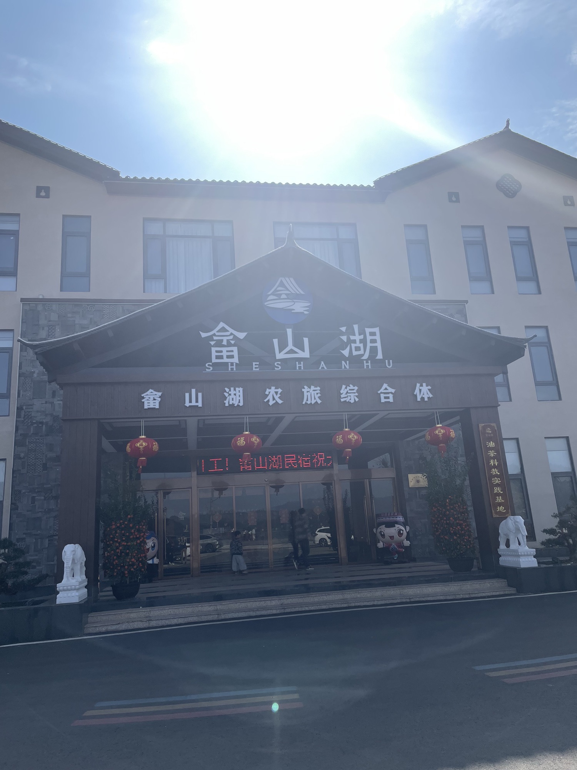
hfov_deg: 53.1
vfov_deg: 67.3
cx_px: 288
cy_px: 385
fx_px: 578
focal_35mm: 26
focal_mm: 4.2
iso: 32
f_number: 1.6
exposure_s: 1/7299
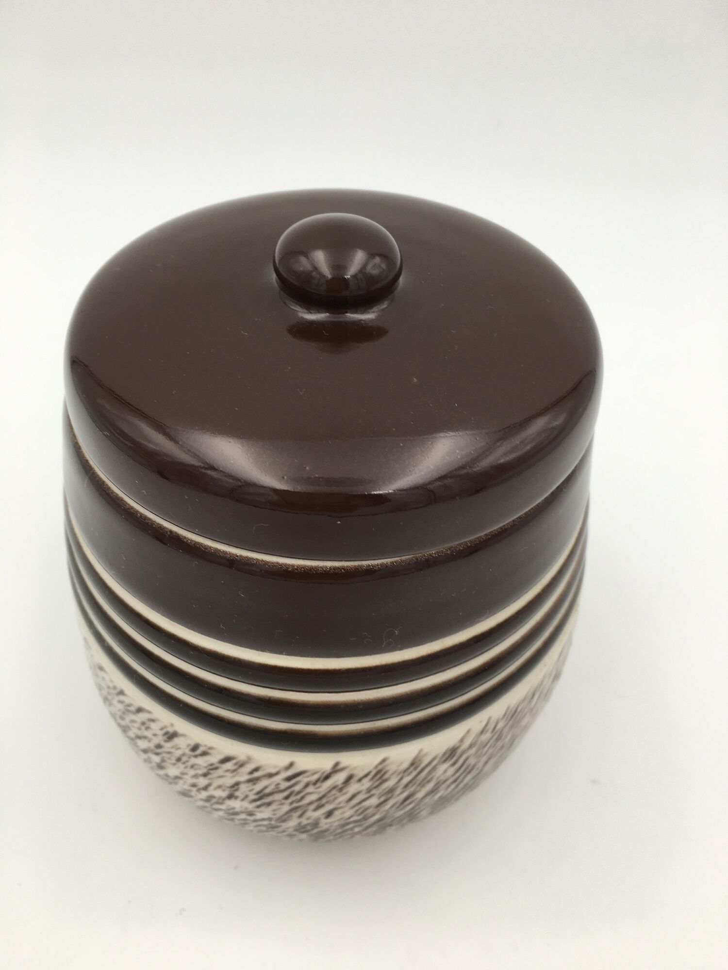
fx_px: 813
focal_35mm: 29
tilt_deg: -44.0
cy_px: 485
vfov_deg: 61.7
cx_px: 364
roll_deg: -2.6
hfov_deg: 48.2
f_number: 2.2
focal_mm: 4.15
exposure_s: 1/60
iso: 25
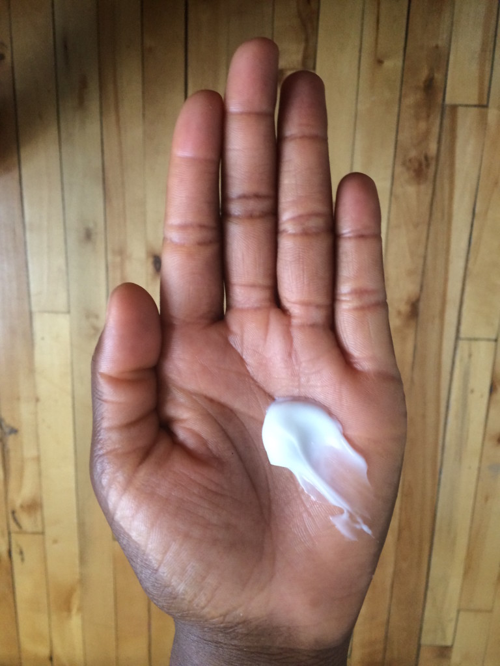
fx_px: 559
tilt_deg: -76.0
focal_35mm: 29
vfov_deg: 61.7
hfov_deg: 48.2
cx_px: 250
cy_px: 333
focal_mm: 4.15
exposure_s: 1/30
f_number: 2.2
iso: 100
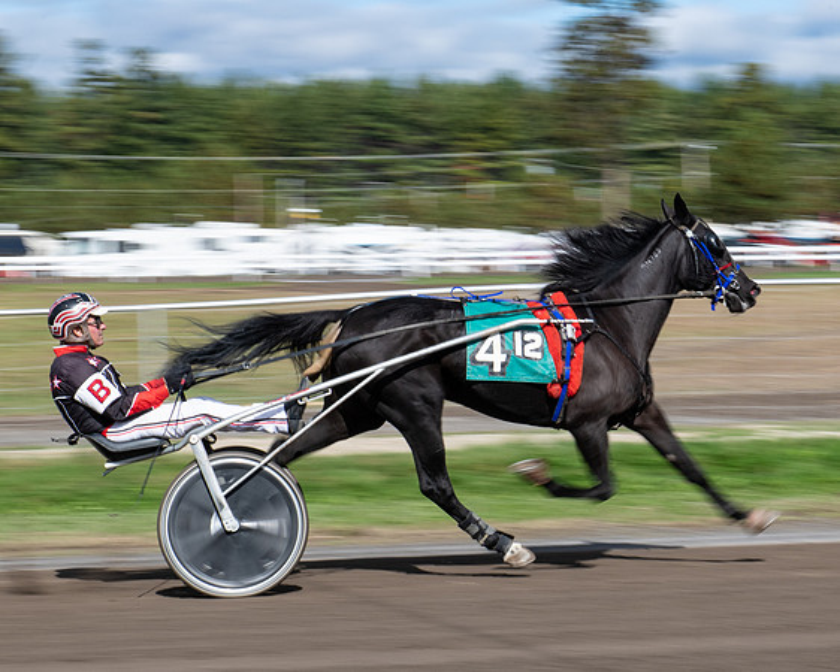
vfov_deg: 12.1
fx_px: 3180
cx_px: 731
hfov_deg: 14.9
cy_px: 429
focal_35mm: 128
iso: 200
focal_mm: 70
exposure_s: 1/80
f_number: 22
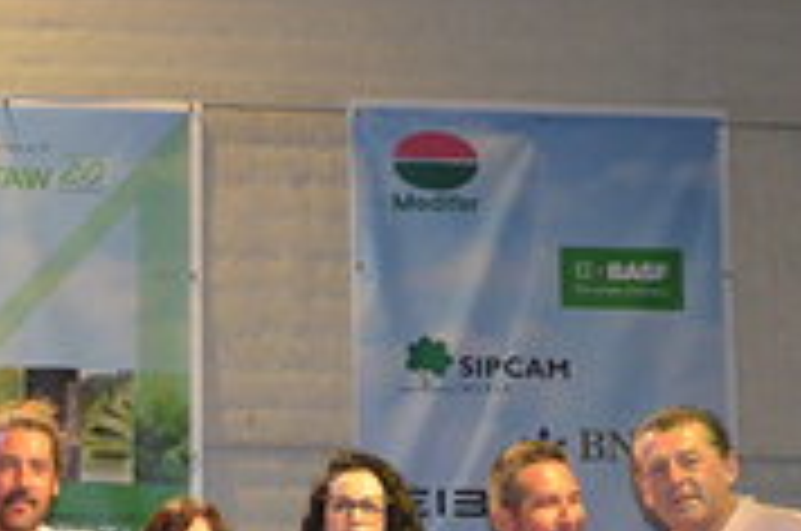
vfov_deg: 11.0
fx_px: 2687
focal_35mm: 121
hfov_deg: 16.3
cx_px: -158
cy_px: 664
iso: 2200
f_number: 4
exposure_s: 1/60
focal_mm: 28
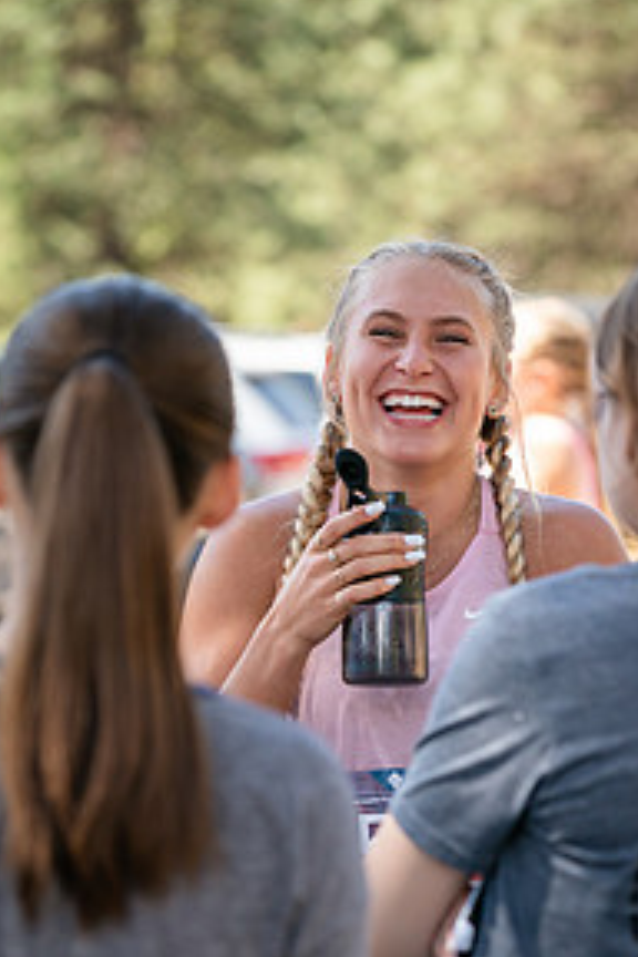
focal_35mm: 208
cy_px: 698
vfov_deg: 9.9
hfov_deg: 6.6
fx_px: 5529
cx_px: 346
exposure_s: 1/500
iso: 500
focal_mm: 133
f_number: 4
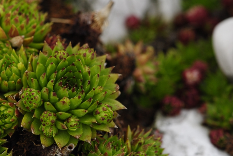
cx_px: 116
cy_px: 78
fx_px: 826
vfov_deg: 10.8
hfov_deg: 16.0
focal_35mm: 128
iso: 200
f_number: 8
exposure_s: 1/160
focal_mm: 85
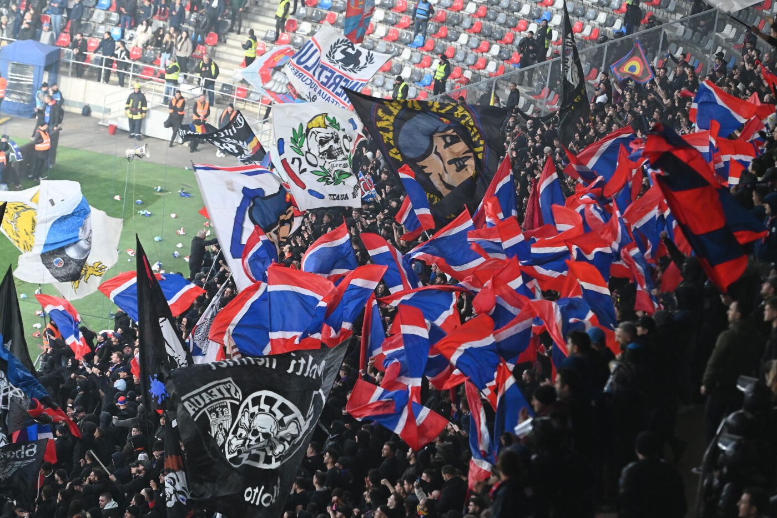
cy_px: 259
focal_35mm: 150
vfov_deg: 9.1
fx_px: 3237
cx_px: 388
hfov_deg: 13.7
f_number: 4
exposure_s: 1/250
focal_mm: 150
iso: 4000
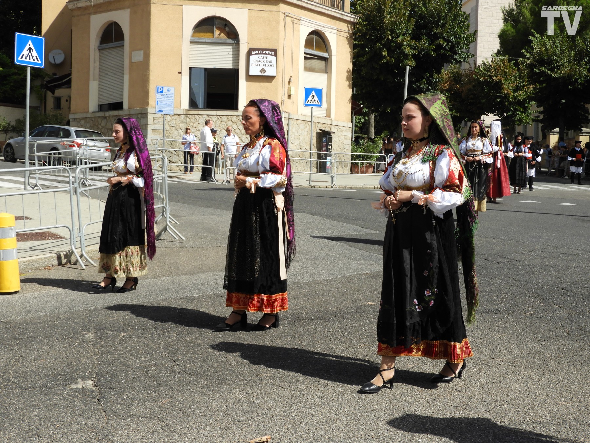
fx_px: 852
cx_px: 295
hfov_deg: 38.2
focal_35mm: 50
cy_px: 222
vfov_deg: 29.1
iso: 100
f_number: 4
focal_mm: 9
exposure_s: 1/800
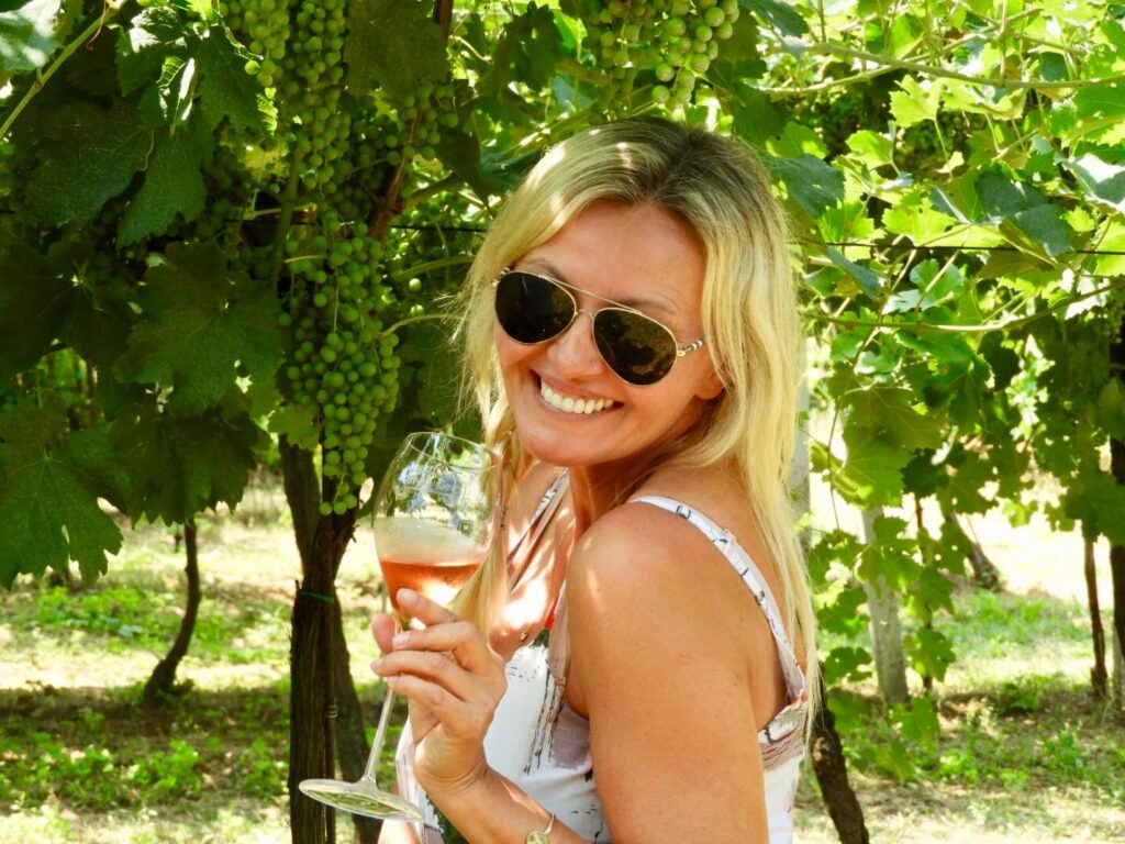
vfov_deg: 12.9
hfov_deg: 17.1
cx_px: 562
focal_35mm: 115
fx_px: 3737
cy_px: 422
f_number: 5
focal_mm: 20.6
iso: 100
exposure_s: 1/80
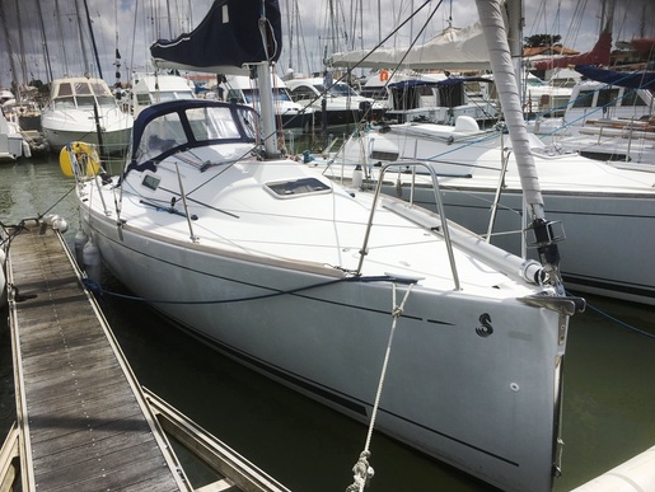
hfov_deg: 59.9
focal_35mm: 30
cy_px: 243
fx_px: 568
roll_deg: +2.1
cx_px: 326
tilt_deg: -14.8
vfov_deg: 46.8
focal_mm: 4.15
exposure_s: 1/4274
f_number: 2.2
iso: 25
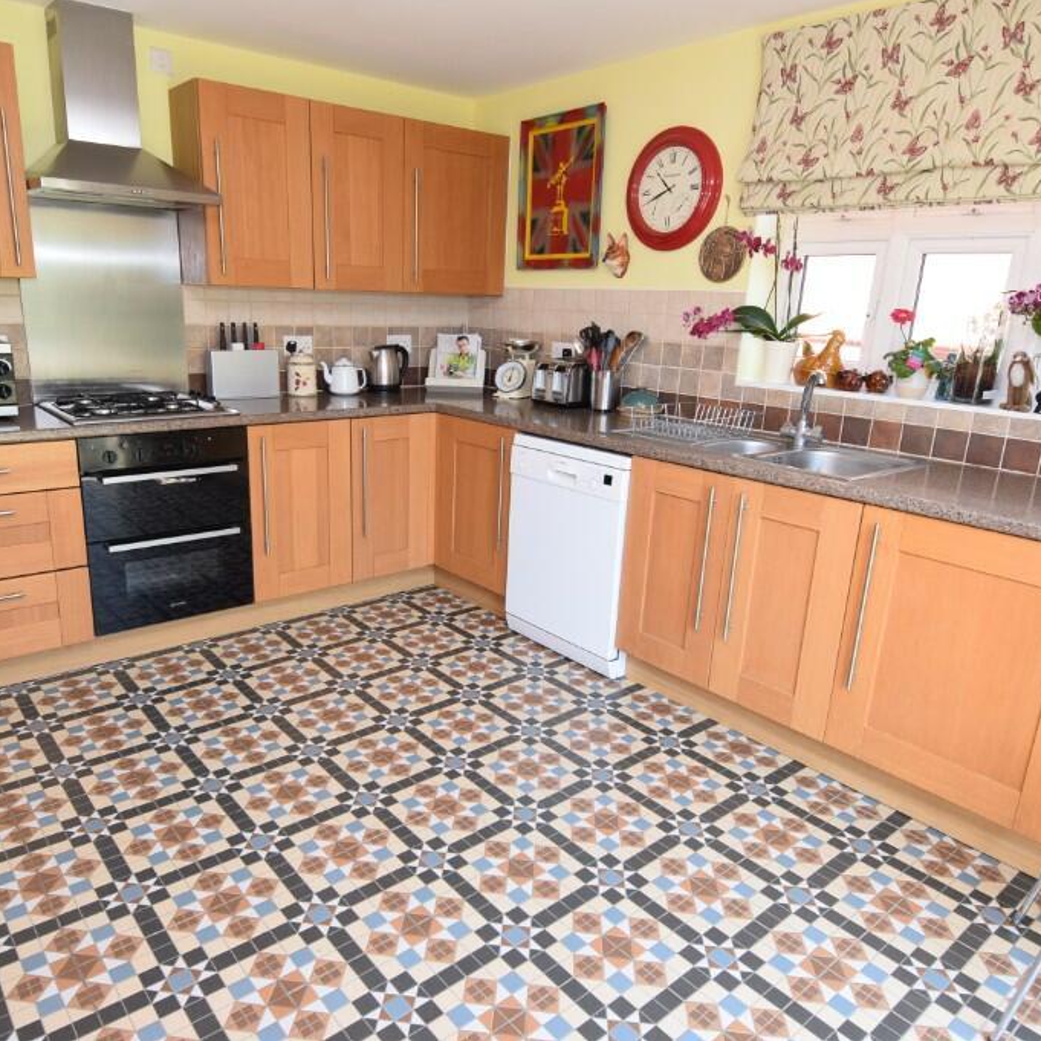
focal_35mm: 23
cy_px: 520
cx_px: 460
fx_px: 783
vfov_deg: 67.3
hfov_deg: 67.0
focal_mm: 12
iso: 640
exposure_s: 1/125
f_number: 5.6
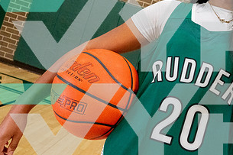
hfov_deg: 39.6
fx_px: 310
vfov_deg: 27.5
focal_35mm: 48
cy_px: 30
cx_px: 185
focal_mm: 24
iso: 10000
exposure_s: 1/500
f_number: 7.1
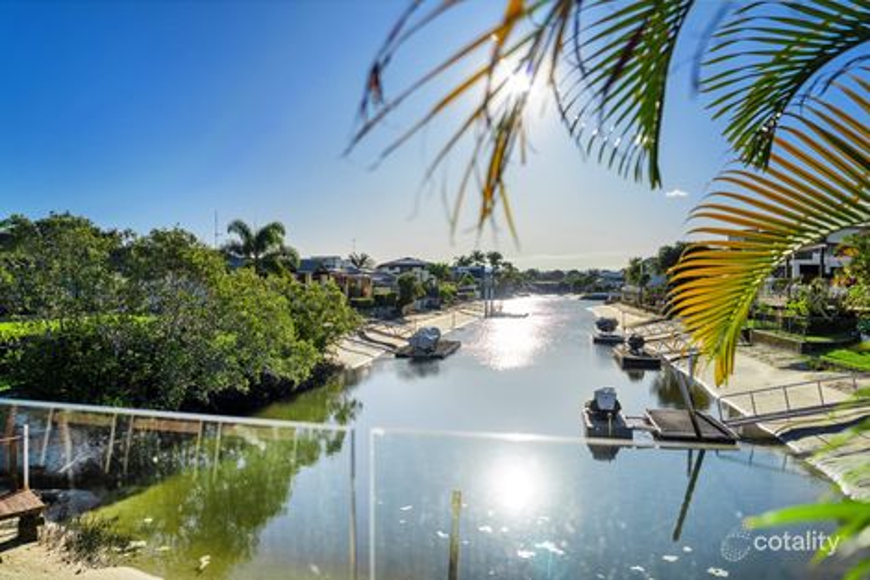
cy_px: 290
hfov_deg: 73.8
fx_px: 580
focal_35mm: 24
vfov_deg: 53.1
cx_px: 435
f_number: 3.5
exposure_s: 1/500
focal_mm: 24
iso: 50
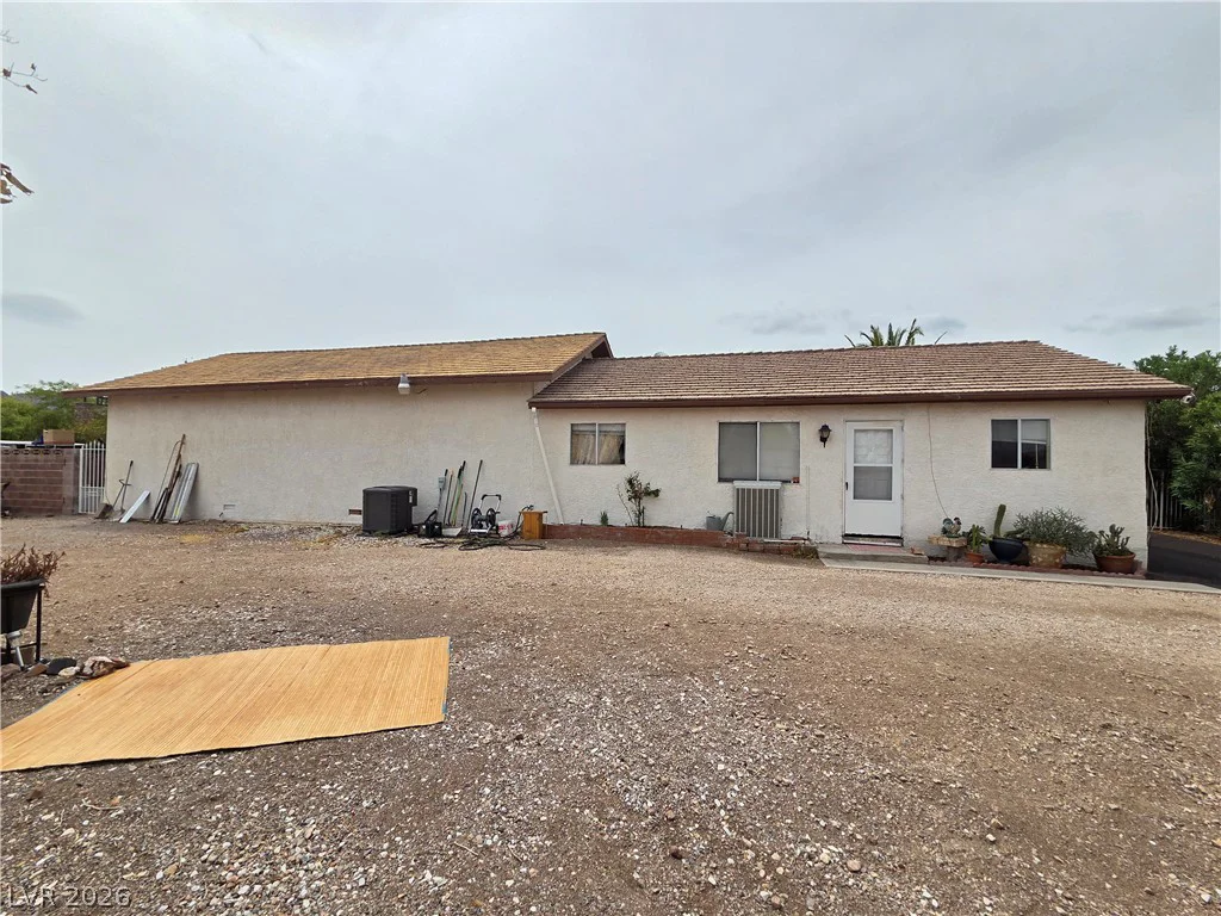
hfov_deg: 106.2
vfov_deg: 89.9
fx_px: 459
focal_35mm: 13
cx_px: 610
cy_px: 458
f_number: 2.2
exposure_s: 1/2277
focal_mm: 2.2
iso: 50
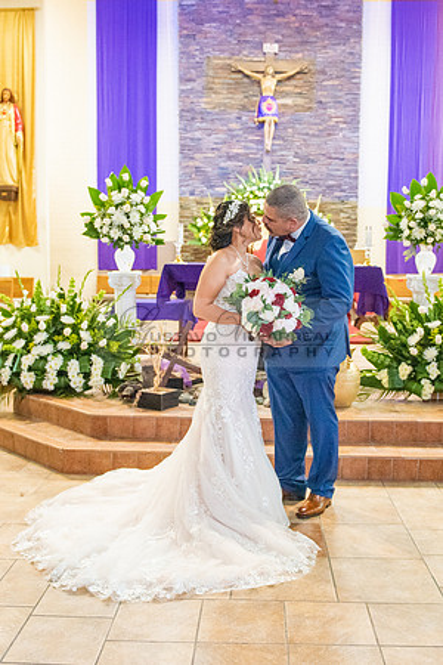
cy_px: 338
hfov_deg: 33.7
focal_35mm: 40
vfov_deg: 48.8
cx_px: 241
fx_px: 732
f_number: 2.8
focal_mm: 26
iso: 2000
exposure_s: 1/160
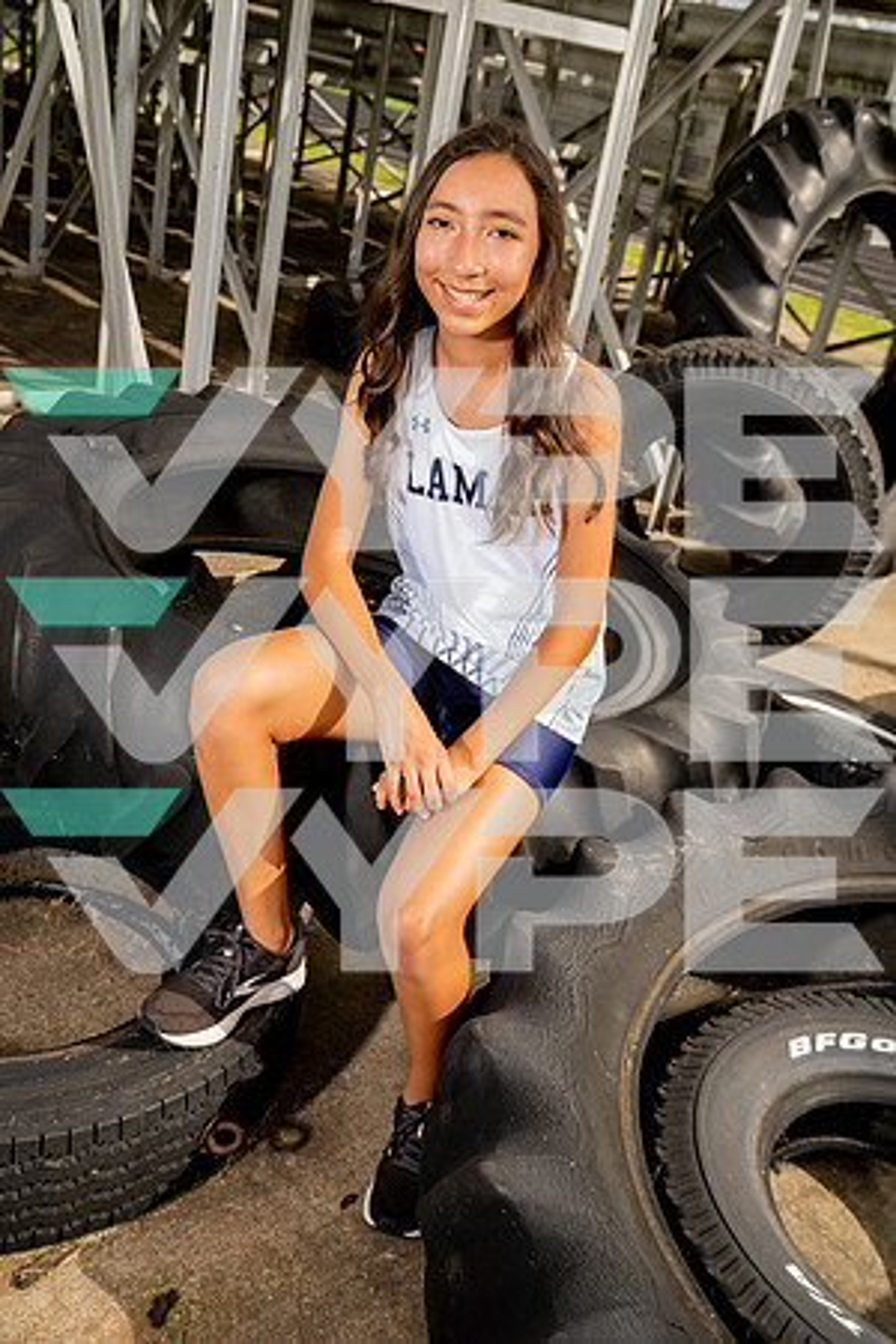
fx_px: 1307
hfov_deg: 37.9
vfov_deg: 54.4
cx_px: 448
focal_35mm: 35
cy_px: 672
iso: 100
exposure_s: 1/250
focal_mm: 35
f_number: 5.6
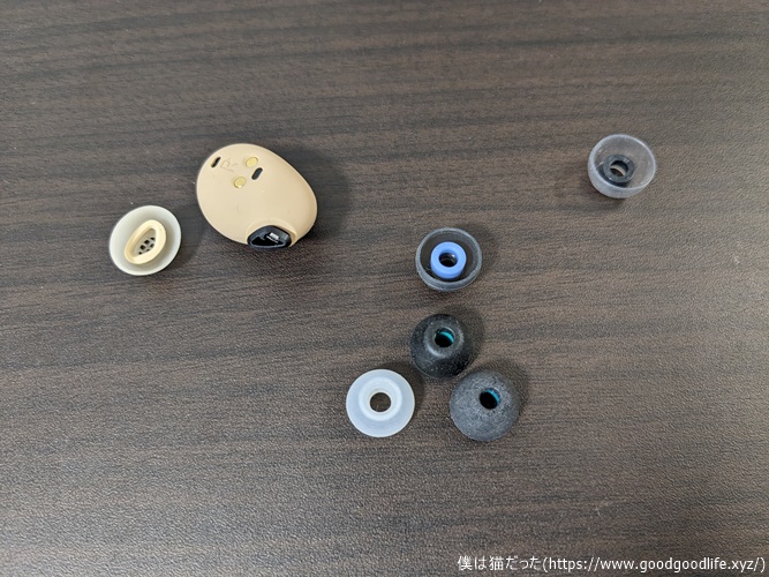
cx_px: 384
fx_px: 600
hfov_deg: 65.3
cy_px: 288
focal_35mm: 27
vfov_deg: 51.3
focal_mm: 4.38
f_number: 1.73
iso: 115
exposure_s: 1/25
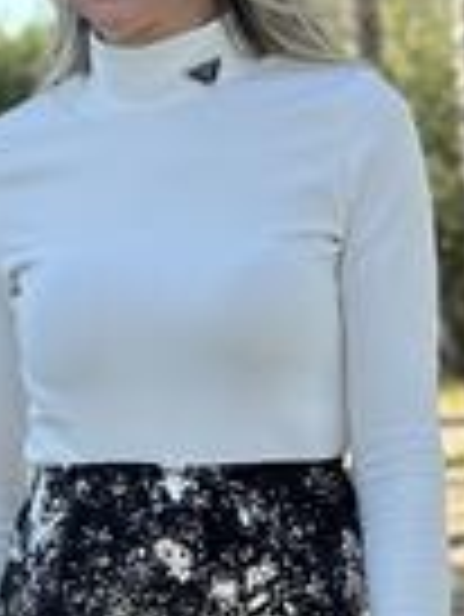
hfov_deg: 8.2
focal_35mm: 182
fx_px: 3248
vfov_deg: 10.6
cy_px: 787
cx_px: 203
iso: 80
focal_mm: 6.86
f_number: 1.78
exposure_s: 1/911
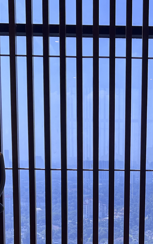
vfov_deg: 27.5
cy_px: 224
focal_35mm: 72
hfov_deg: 18.0
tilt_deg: -7.6
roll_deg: -0.3
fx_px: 480
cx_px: 117
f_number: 1.5
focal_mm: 5.7
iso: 40
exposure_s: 1/180
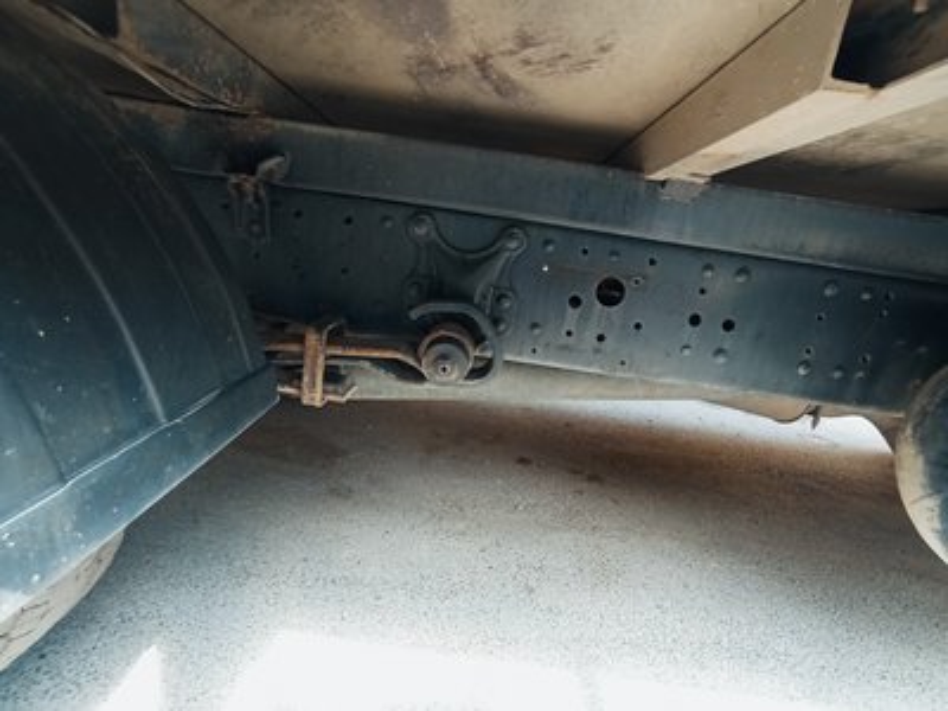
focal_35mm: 16
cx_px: 474
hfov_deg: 94.5
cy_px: 356
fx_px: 438
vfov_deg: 78.1
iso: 101
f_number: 2.2
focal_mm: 1.65
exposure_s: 1/100
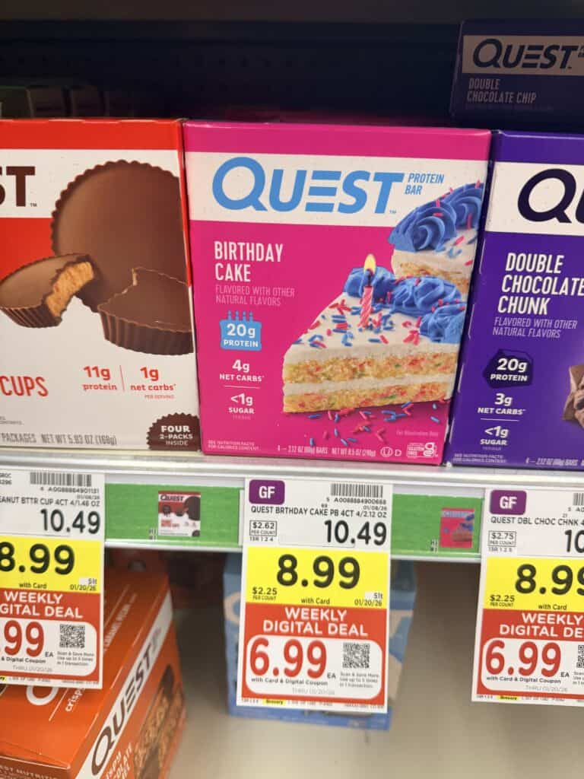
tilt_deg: -27.9
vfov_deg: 71.6
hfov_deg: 56.8
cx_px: 292
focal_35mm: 24
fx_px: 540
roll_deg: -2.1
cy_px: 390
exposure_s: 1/63
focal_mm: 6.76
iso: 200
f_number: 1.78
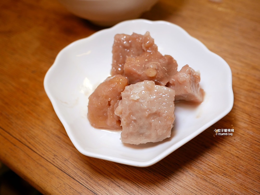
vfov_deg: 49.8
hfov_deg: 63.4
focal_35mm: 28
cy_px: 98
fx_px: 210
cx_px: 130
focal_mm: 14
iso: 200
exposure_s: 1/80
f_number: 2.5
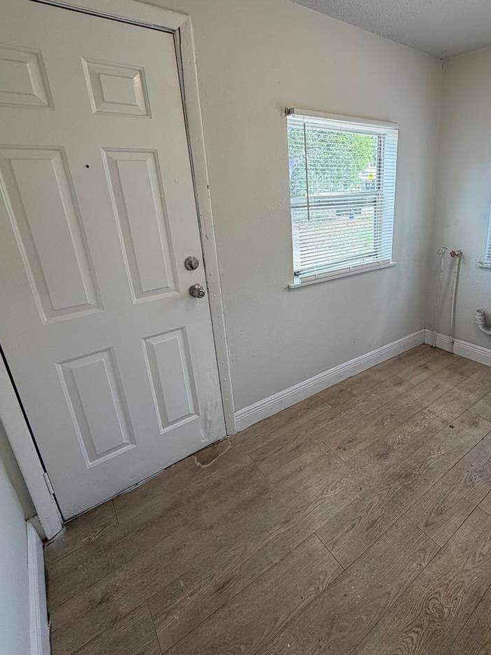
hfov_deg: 70.4
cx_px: 309
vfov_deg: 87.5
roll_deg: +2.3
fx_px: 340
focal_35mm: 18
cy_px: 296
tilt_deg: -18.2
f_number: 2.2
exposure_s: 1/120
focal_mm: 2.22
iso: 160
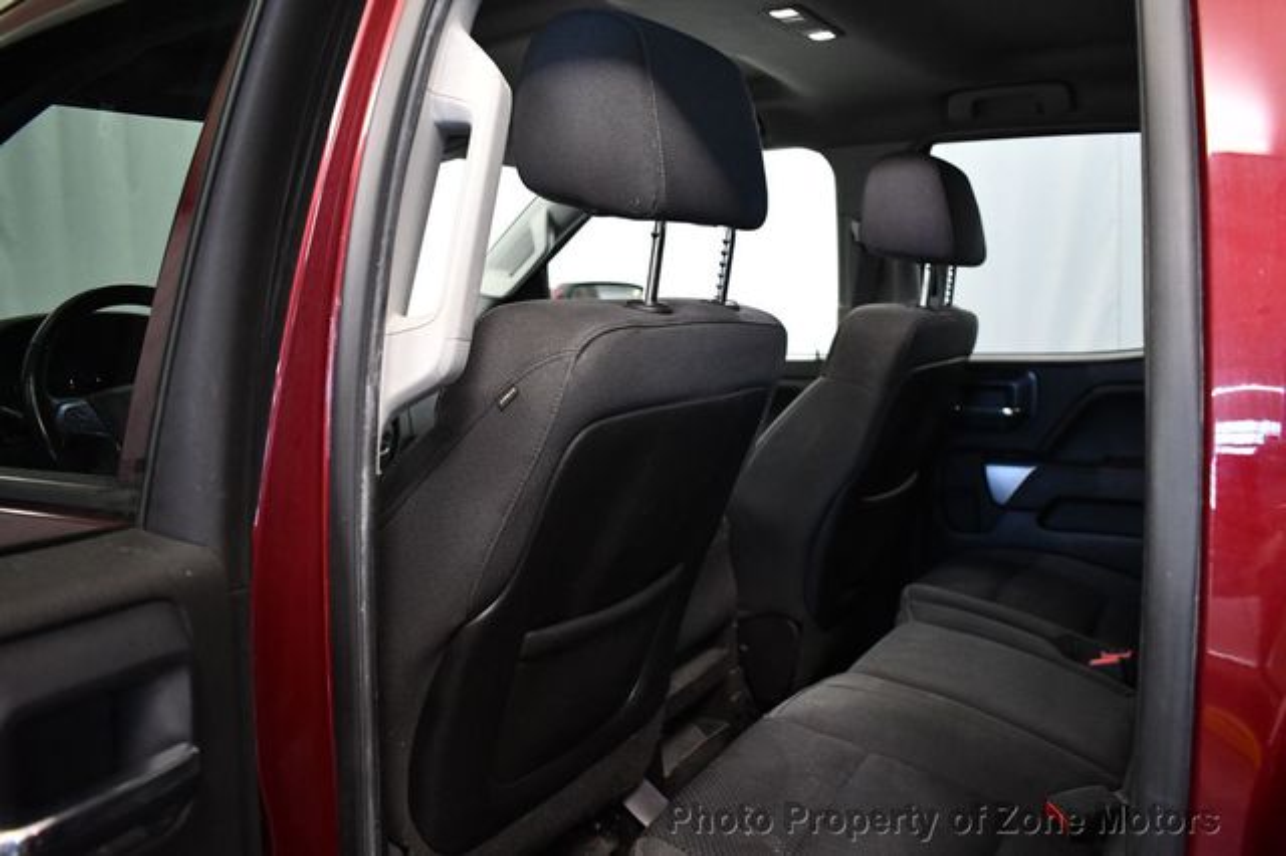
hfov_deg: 62.0
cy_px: 428
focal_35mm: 30
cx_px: 643
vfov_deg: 43.6
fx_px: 1071
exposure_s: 1/80
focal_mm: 20
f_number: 3.5
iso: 3200
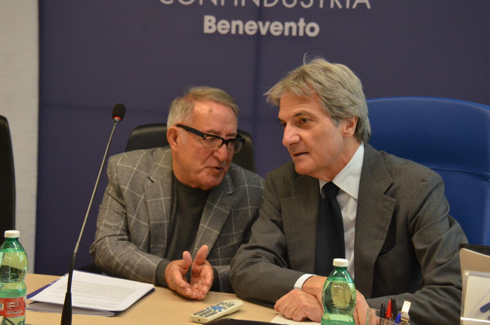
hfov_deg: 24.2
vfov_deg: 16.2
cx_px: 245
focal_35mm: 84
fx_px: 1141
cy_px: 162
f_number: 5.3
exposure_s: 1/60
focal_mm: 56
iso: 1600
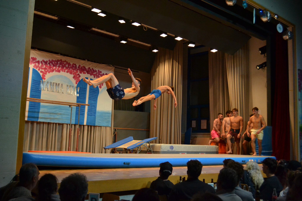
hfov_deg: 49.6
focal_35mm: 39
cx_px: 151
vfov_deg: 34.2
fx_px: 327
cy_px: 100
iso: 2000
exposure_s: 1/500
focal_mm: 26
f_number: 4.2
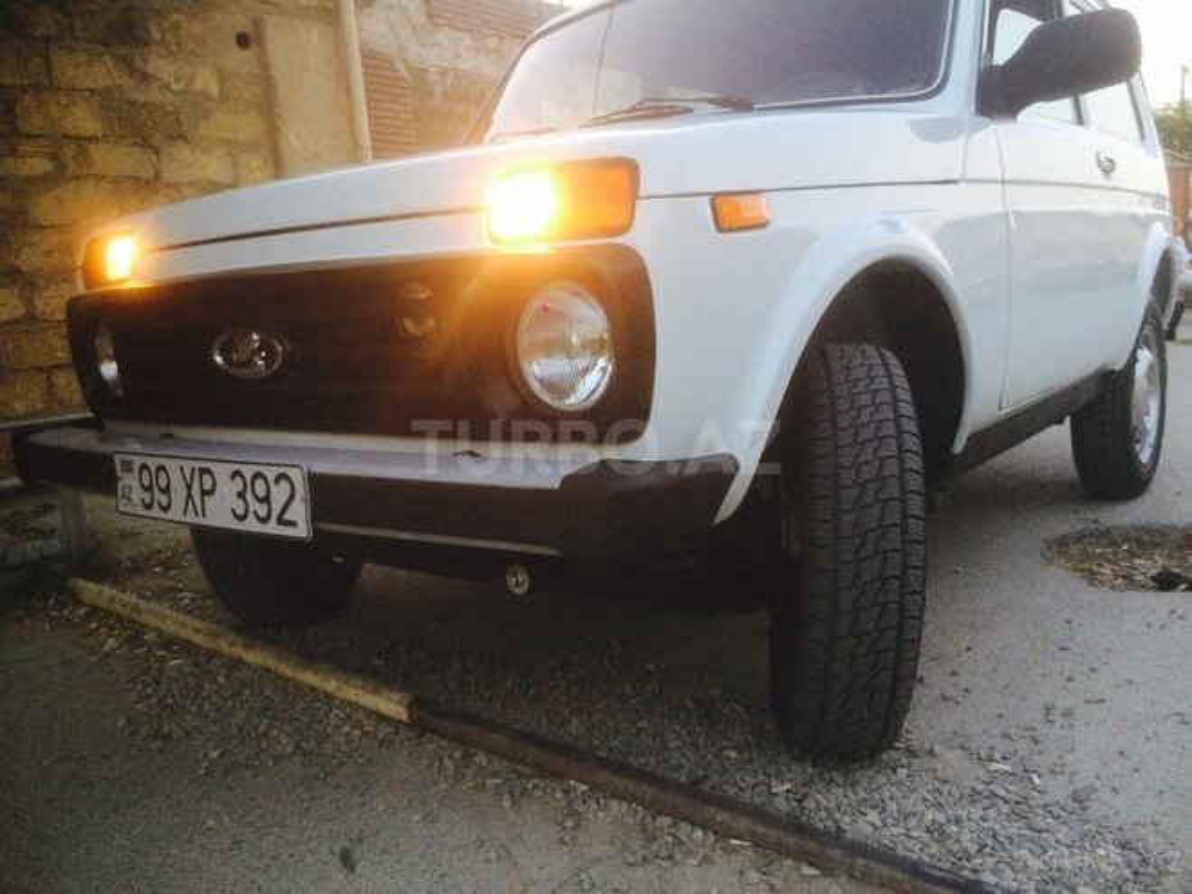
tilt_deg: -12.2
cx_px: 596
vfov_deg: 48.2
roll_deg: +2.5
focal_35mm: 29
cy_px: 447
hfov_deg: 61.7
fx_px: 999
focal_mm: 4.15
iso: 64
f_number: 2.2
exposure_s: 1/33
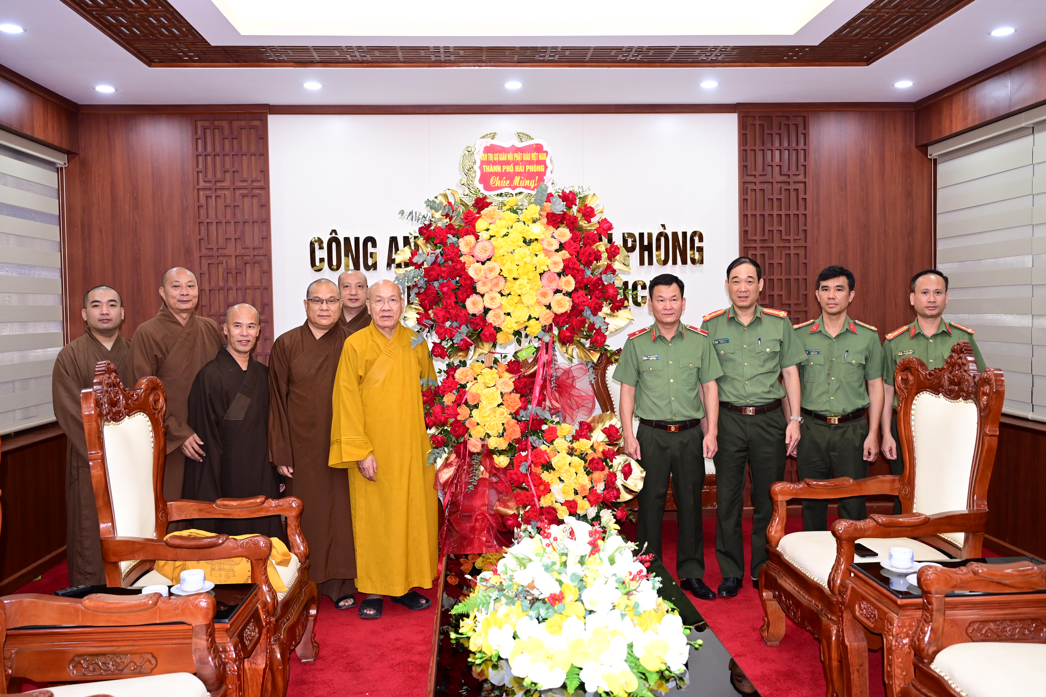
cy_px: 348
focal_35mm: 32
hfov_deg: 59.5
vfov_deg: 41.7
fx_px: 915
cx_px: 523
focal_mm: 31.5
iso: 1600
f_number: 4
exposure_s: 1/200
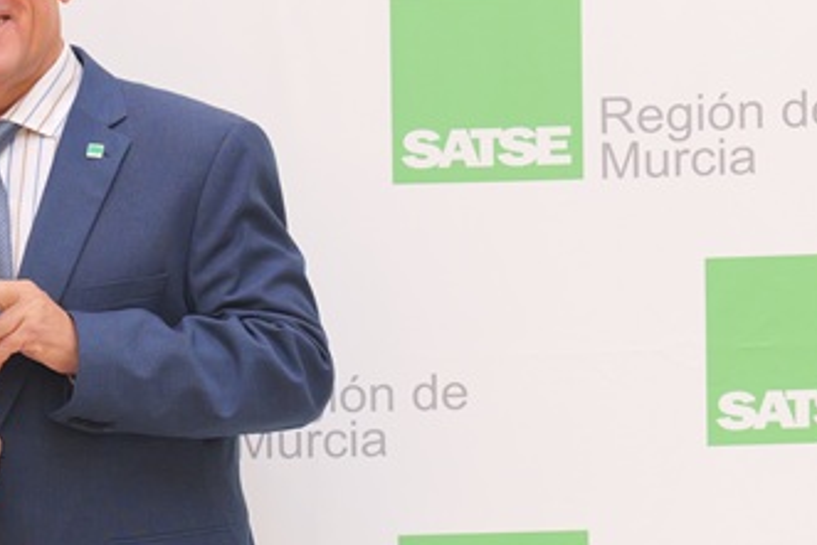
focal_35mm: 154
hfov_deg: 13.2
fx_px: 3496
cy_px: 417
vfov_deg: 8.9
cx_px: 7
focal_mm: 60
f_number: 5.6
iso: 6400
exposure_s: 1/50
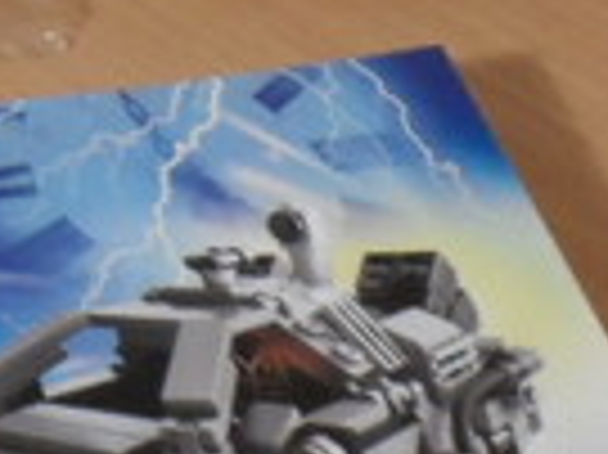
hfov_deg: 11.2
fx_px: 2808
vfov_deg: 8.8
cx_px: -608
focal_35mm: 160
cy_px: -402
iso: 240
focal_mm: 4
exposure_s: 1/30
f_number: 3.2
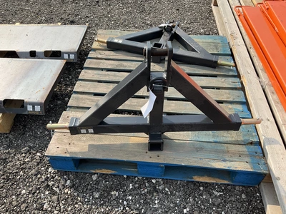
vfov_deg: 48.2
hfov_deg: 61.7
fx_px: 240
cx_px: 143
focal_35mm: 29
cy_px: 107
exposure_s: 1/978
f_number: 1.8
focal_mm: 3
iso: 25
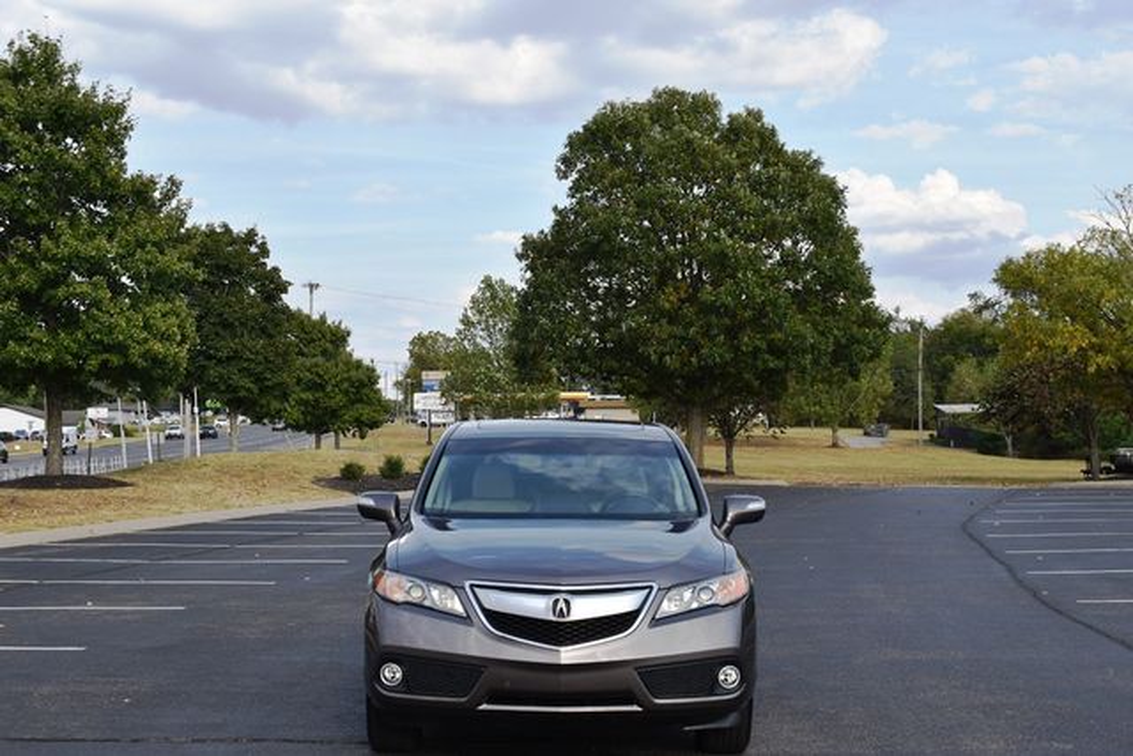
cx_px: 566
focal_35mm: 54
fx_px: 1700
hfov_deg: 36.9
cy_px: 378
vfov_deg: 25.1
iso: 140
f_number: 8
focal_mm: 36
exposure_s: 1/250
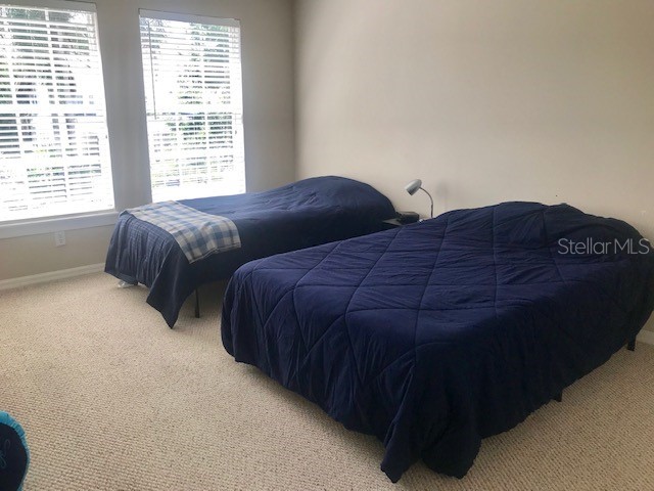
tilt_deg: -14.3
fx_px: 529
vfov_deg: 49.7
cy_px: 246
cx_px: 327
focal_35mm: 28
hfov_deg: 63.4
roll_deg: +0.3
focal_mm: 3.99
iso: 20
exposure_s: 1/192
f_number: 1.8
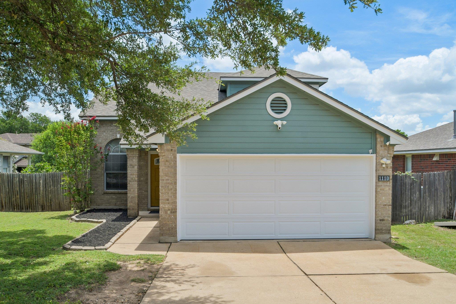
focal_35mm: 30
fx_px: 380
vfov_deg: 43.6
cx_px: 228
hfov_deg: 61.9
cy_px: 152
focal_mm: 20
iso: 400
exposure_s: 1/640
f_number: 8
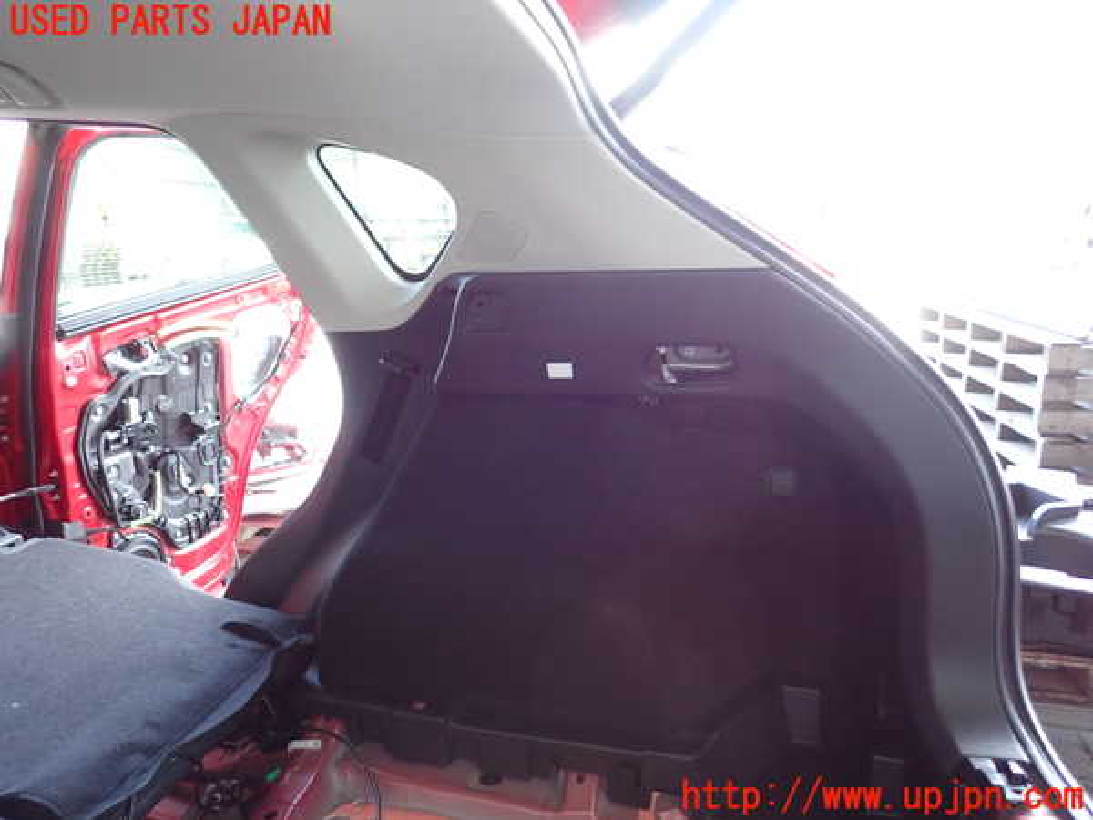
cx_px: 546
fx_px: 789
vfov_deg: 54.9
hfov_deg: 69.4
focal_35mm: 25
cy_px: 410
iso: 200
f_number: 2
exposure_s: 1/40
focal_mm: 4.5
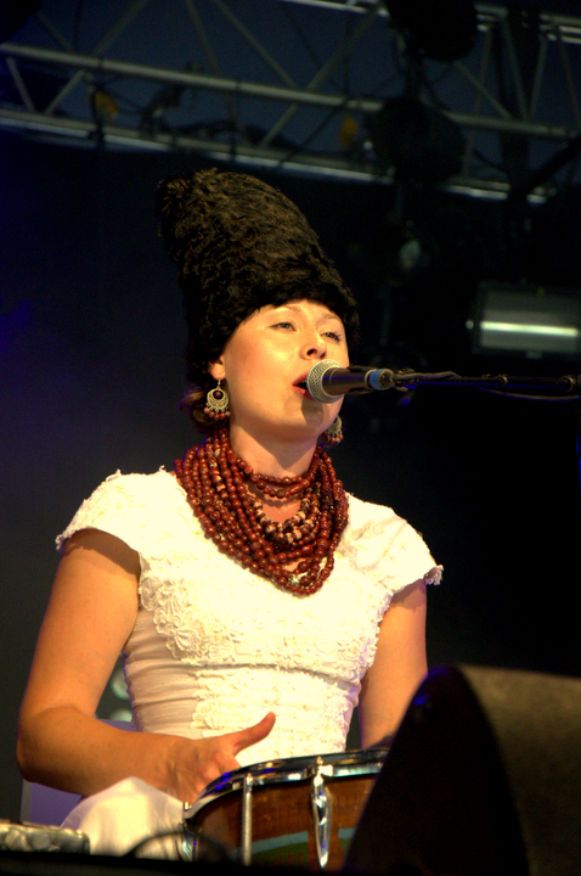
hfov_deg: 8.7
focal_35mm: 158
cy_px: 438
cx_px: 290
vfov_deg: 13.1
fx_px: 3824
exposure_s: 1/60
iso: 5000
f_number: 5.6
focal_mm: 105
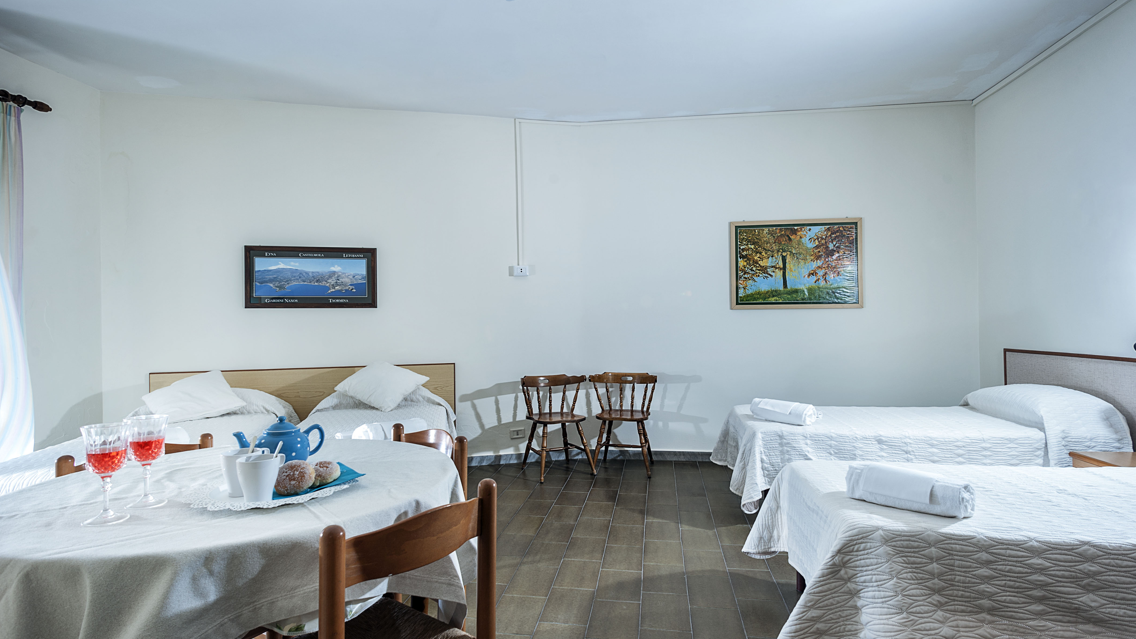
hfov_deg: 89.6
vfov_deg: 58.3
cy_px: 313
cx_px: 572
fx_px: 572
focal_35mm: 19
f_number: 8
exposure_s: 1/40
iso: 200
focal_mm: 18
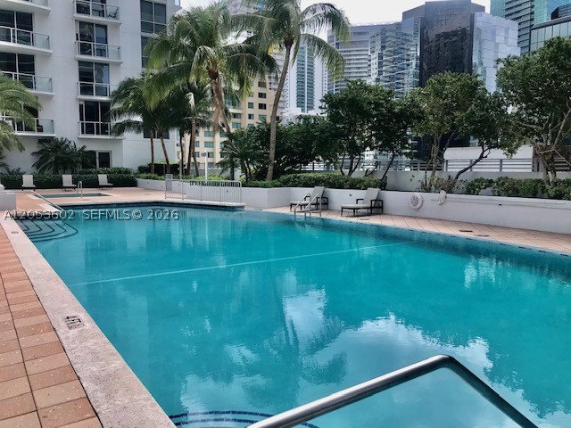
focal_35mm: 28
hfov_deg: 63.4
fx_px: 462
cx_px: 286
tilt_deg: -6.1
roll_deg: +0.0
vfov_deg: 49.7
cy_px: 214
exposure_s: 1/1597
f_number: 1.8
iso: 20
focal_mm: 3.99
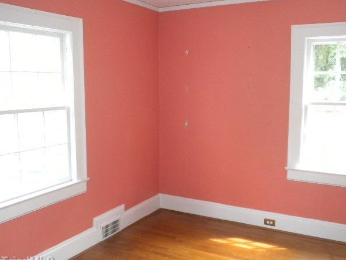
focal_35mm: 40
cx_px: 177
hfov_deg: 46.8
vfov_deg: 36.0
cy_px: 128
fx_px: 400
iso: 400
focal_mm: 6.6
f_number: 3.5
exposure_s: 1/56.5
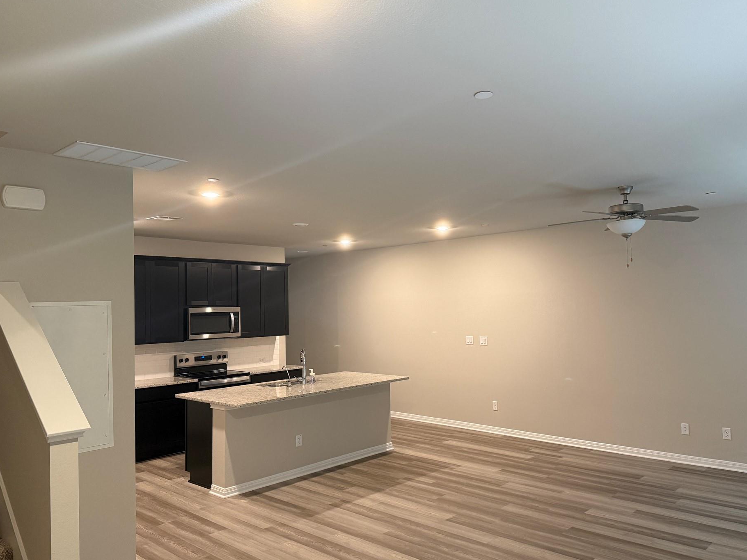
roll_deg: +1.1
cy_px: 286
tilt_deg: +1.9
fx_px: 583
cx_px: 389
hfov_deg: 65.3
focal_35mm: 27
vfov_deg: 51.4
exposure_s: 1/60
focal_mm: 6.76
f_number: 1.78
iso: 320
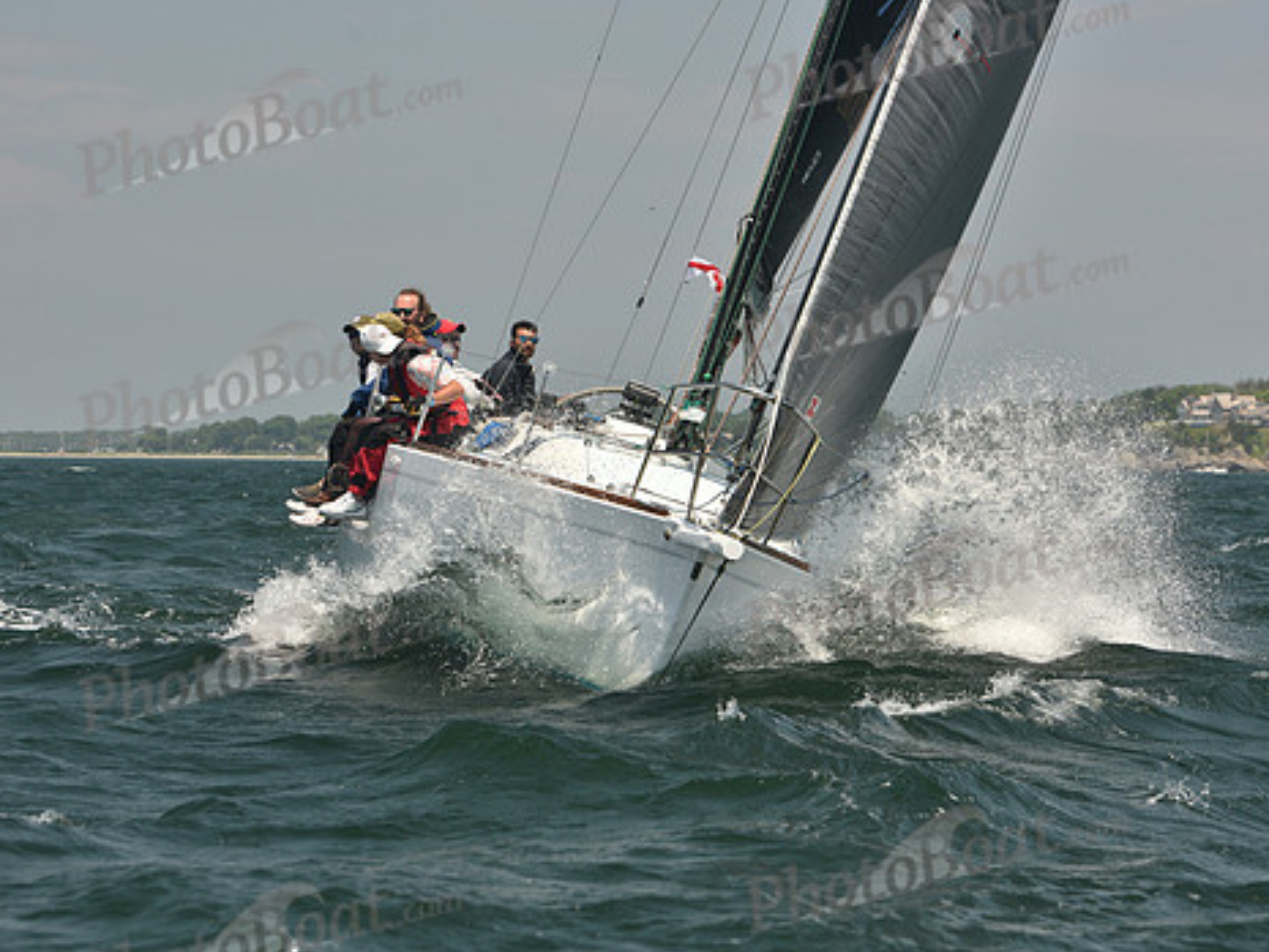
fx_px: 5280
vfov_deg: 10.3
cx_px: 606
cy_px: 481
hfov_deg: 13.7
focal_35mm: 144
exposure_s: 1/640
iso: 250
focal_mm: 120
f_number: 6.3
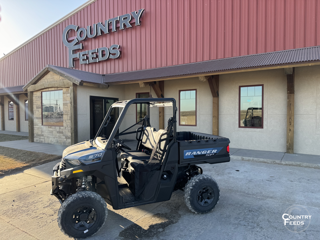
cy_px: 120
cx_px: 160
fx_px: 222
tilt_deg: -3.3
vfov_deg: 56.8
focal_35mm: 24
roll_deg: -0.3
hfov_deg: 71.6
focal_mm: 6.76
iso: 80
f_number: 1.78
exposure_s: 1/645
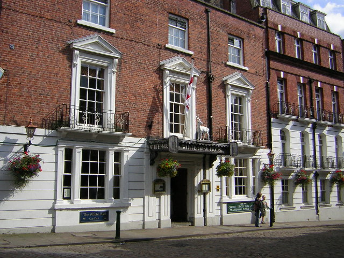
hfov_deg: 51.4
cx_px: 172
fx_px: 358
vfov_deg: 39.7
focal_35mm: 36
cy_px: 129
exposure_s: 1/385
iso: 50
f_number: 5.2
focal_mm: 4.7
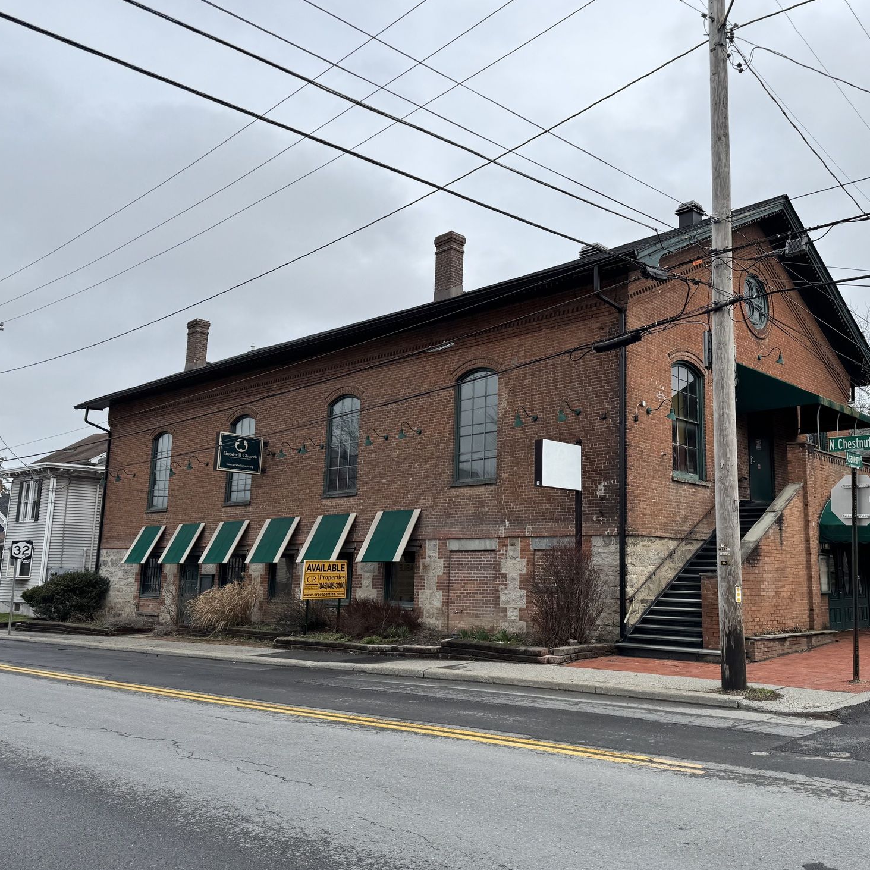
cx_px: 551
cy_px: 435
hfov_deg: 54.9
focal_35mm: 29
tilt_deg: +9.6
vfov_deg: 55.6
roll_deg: -0.4
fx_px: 825
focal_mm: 6.76
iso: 80
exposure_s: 1/7092
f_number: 1.78
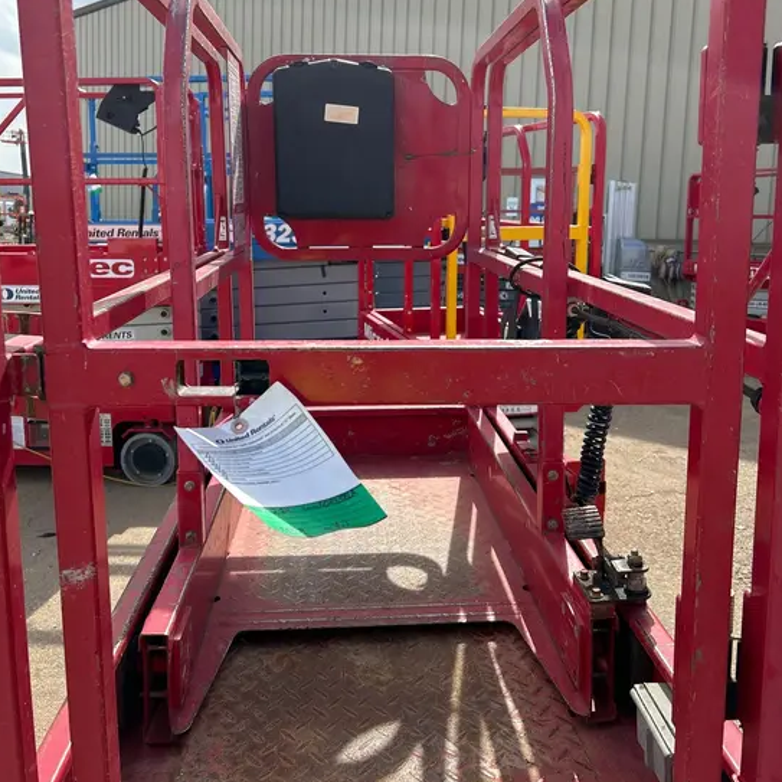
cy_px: 318
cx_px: 392
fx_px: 792
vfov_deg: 52.2
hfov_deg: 52.5
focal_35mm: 31
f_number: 1.5
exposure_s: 1/1724
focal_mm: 5.7
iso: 50
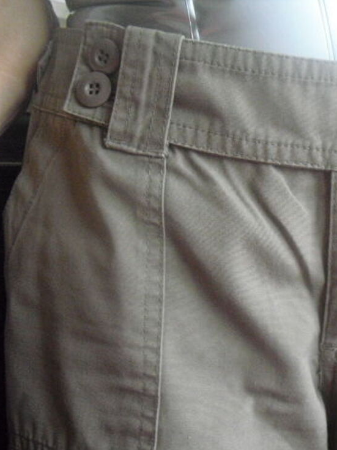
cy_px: 228
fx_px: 636
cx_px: 279
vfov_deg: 38.9
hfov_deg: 28.9
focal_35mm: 49
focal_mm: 6.3
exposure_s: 1/80
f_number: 3.1
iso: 800
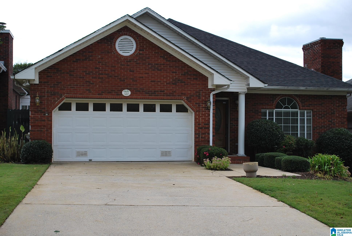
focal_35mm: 52
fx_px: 514
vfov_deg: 25.8
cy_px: 118
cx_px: 176
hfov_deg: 37.8
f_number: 5.6
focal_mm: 35
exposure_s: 1/125
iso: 125
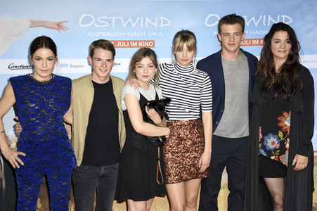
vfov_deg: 22.6
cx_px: 158
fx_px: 528
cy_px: 106
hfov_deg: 33.4
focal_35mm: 60
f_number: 5.6
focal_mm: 40
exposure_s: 1/160
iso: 400
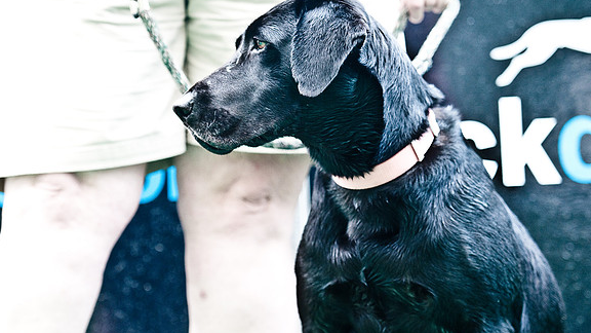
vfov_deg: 6.9
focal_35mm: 177
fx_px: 2774
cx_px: 297
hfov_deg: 12.2
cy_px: 150
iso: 200
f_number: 2.8
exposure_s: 1/320
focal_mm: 112
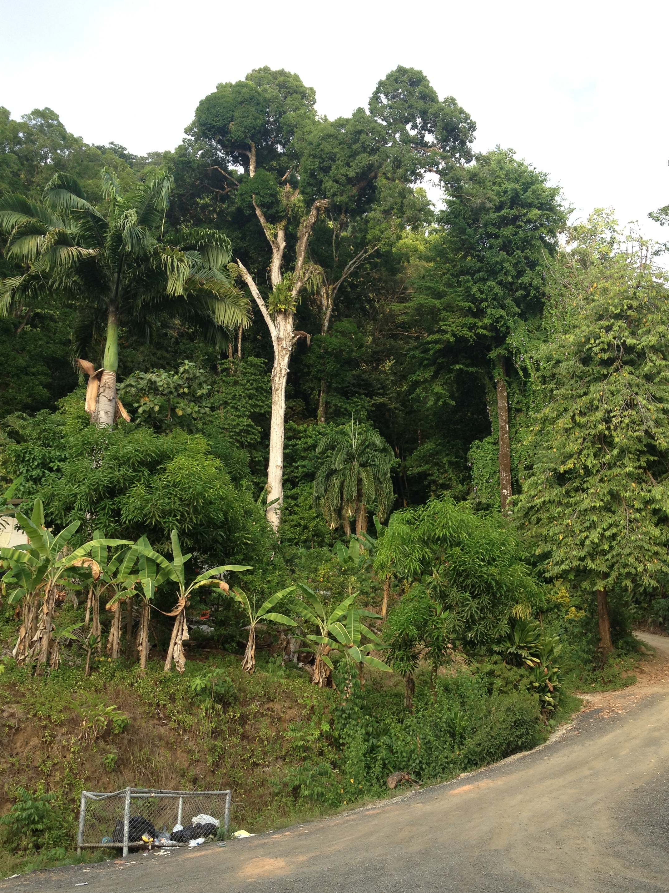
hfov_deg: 35.9
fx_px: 1031
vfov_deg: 46.7
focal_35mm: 40
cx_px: 356
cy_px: 497
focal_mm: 4.28
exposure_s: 1/233
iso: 50
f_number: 2.4
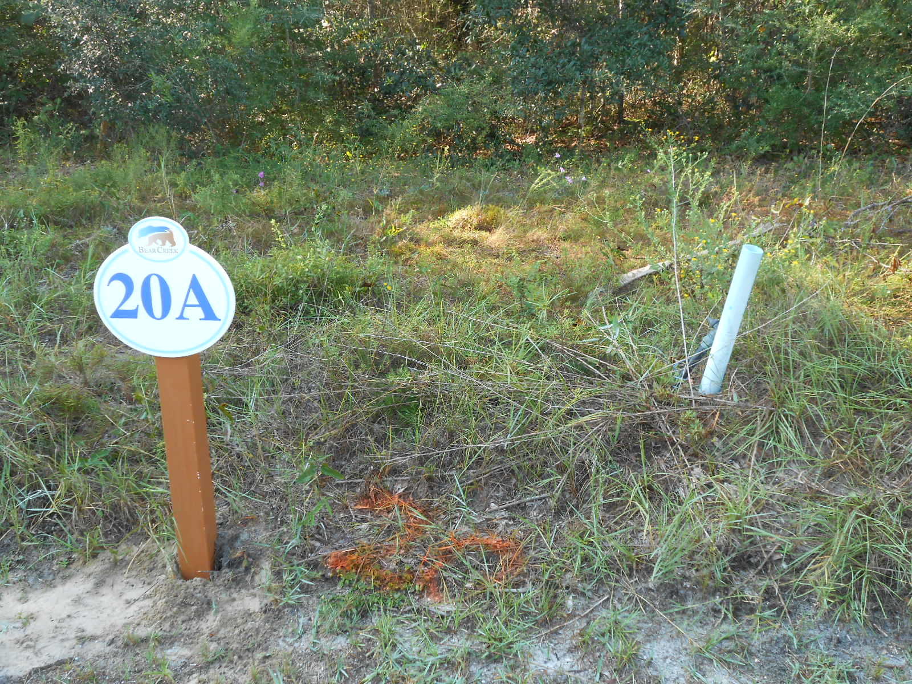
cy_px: 342
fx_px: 1001
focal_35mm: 38
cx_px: 456
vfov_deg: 37.7
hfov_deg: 49.0
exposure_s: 1/50
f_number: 4.2
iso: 80
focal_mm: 6.8
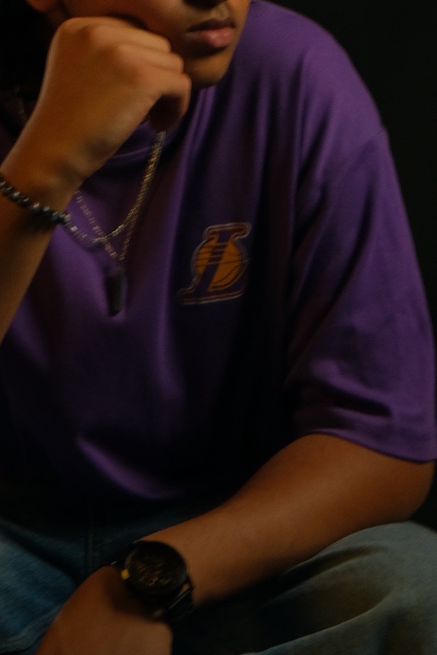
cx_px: 121
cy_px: 61
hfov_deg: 7.3
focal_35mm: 189
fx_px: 3438
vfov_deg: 10.8
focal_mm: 45
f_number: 5.6
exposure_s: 1/30
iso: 640
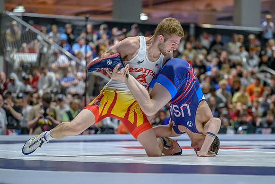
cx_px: 153
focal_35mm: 132
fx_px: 1012
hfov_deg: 15.5
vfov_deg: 10.4
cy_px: 107
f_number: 2.8
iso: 7200
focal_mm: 105
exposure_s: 1/640
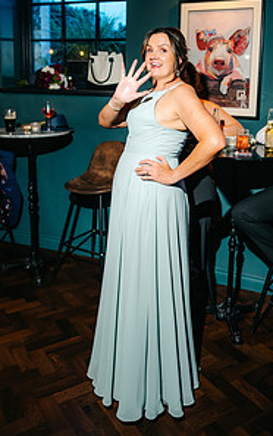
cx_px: 161
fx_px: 440
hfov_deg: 34.4
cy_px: 147
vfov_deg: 51.8
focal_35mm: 37
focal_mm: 24
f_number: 2.2
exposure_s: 1/200
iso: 320
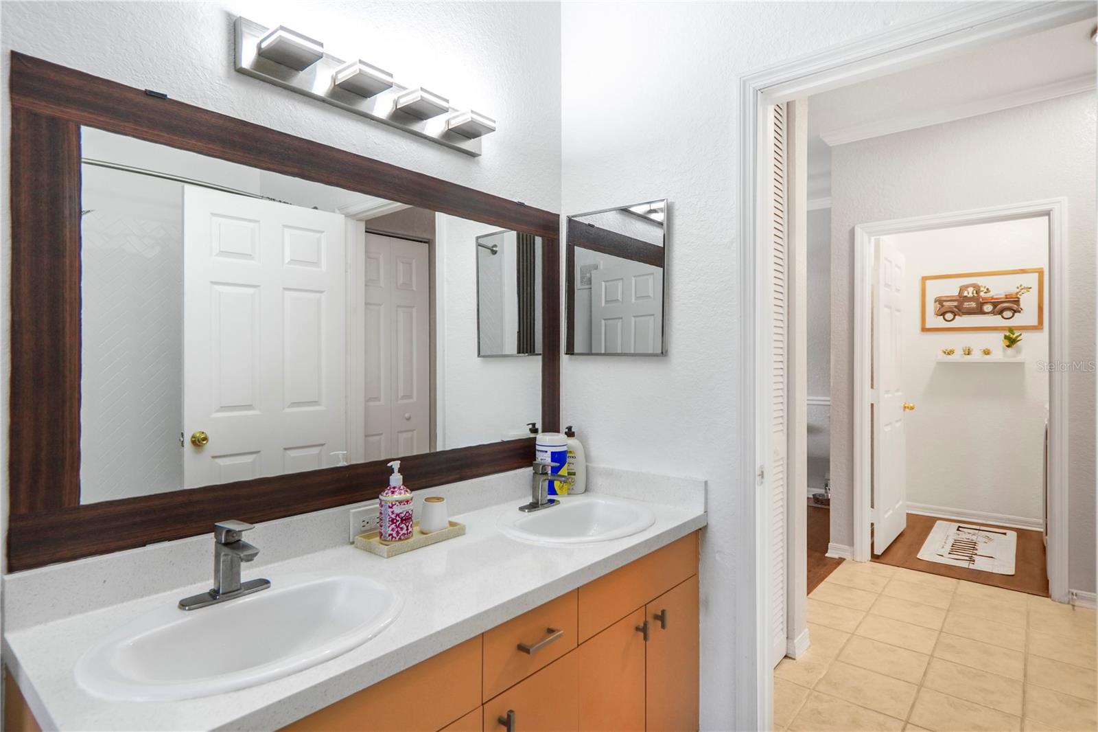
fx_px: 549
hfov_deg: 90.0
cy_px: 366
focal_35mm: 18
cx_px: 549
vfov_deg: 67.4
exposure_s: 1/80
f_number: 3.2
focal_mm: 12
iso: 320
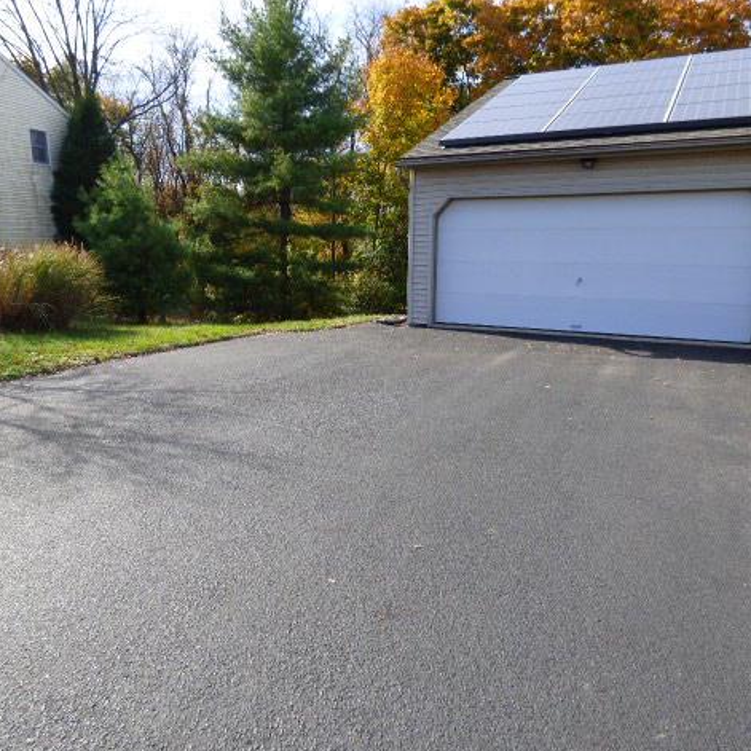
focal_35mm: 24
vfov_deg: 65.0
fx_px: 589
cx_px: 344
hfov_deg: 64.9
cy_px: 379
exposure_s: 1/640
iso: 100
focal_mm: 3.58
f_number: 2.8
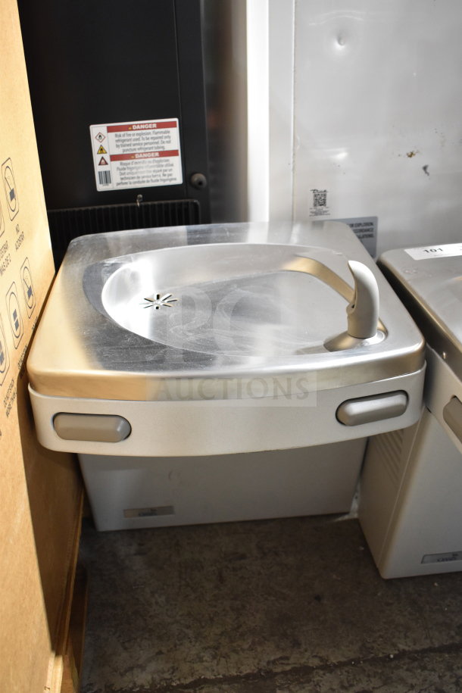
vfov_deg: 53.1
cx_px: 231
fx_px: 693
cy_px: 346
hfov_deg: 36.9
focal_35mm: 36
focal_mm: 24
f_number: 4
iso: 1400
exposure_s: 1/40
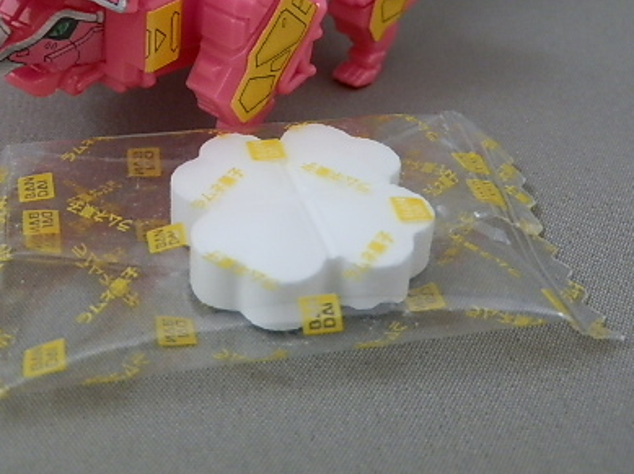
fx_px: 1025
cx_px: 264
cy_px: 96
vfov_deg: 25.6
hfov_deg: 34.3
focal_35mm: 56
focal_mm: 6.17
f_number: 3.5
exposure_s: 1/15
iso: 200
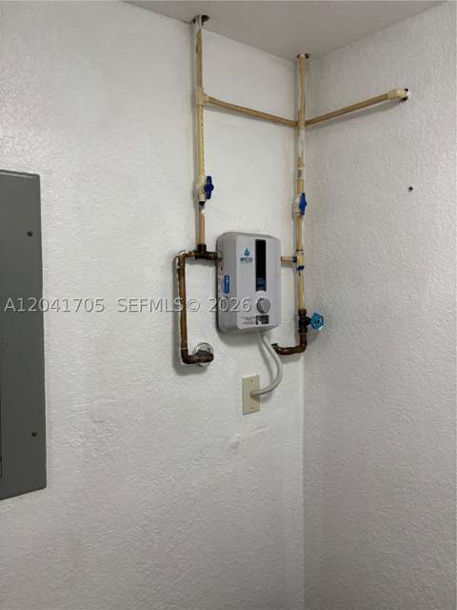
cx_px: 228
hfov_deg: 53.1
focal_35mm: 26
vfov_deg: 67.3
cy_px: 305
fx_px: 458
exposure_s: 1/120
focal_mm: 5.96
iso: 125
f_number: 1.6
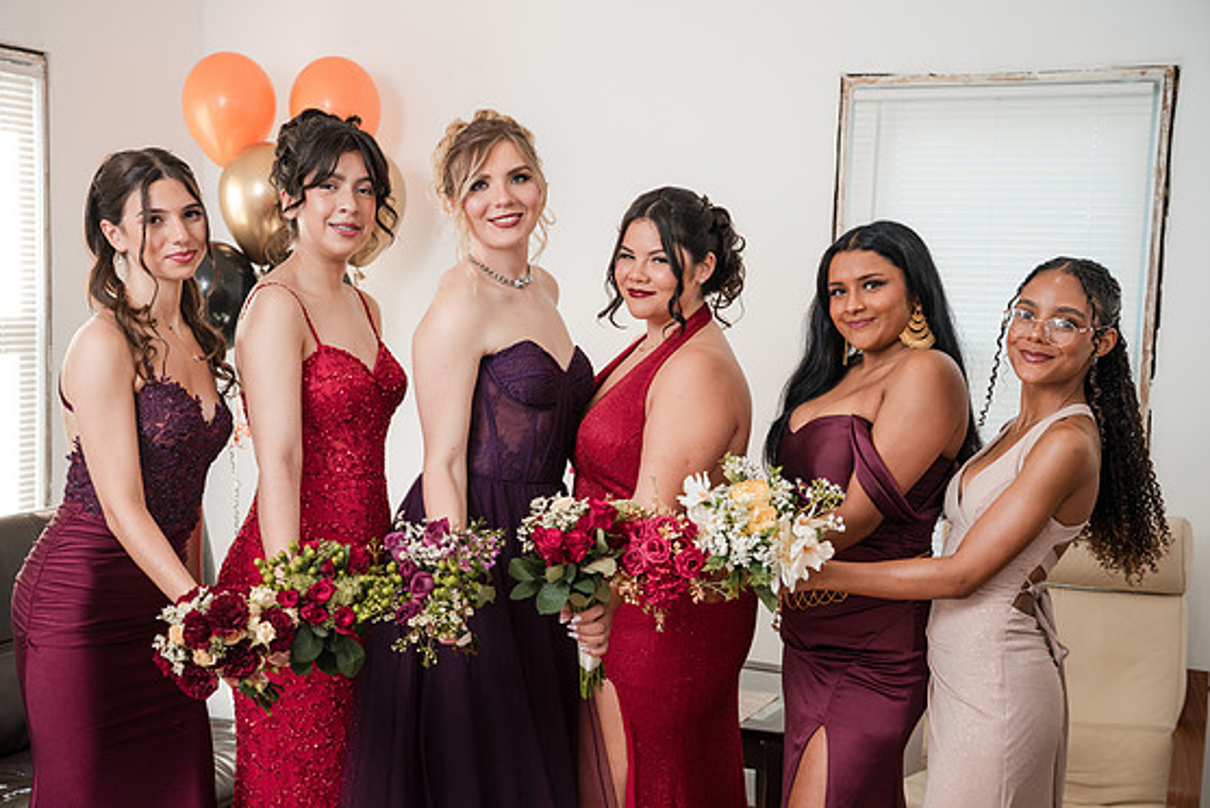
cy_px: 412
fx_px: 1715
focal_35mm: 51
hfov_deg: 38.9
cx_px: 591
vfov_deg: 26.5
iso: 1250
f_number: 4
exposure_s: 1/250
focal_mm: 49
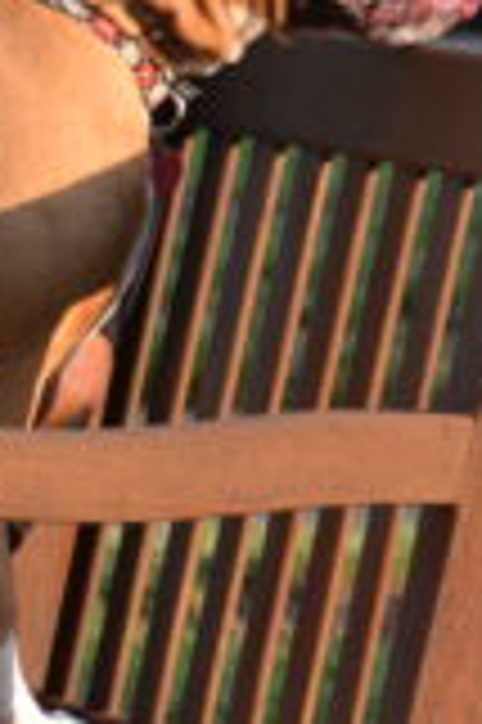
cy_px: 450
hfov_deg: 1.5
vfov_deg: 2.3
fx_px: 18020
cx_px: -32
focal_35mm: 895
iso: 125
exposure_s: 1/125
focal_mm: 125
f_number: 5.6
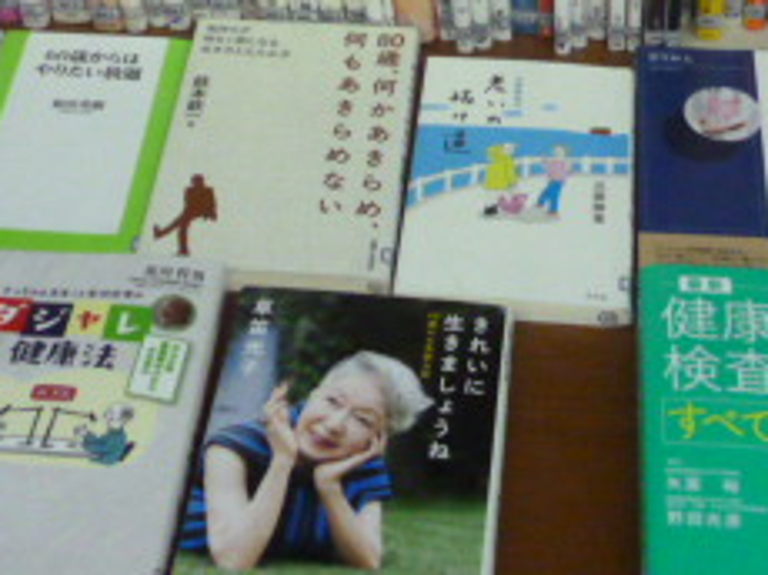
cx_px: 427
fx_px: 1729
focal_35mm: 78
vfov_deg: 17.9
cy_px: -120
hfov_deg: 25.0
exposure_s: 1/400
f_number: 3.1
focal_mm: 5
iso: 800
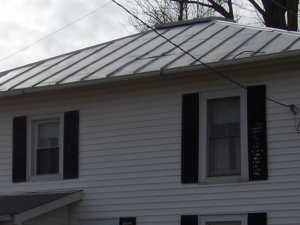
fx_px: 867
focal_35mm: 100
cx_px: 116
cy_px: 179
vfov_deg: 14.7
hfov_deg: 19.6
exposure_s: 1/544
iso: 100
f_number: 7.4
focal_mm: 7
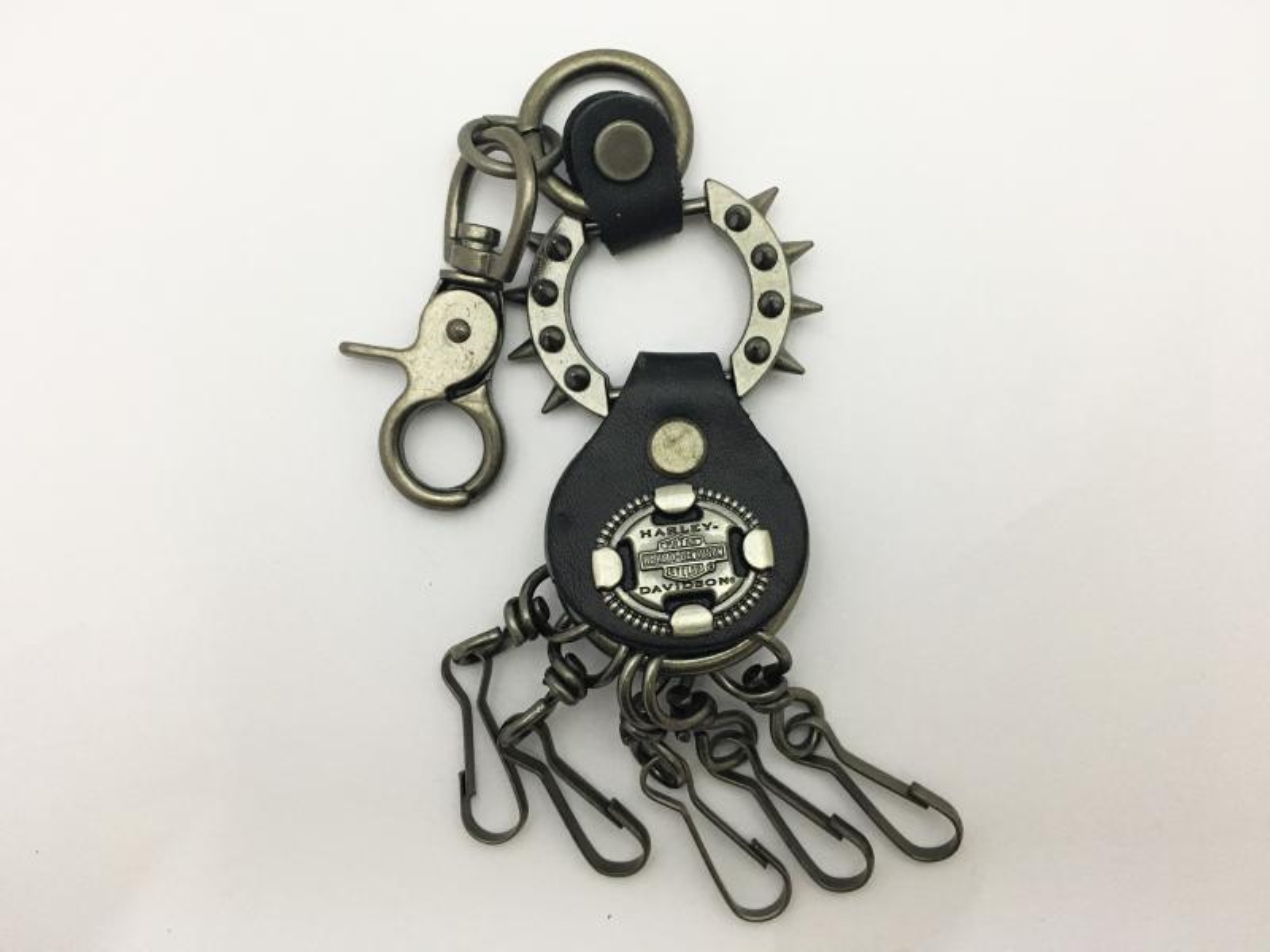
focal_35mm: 29
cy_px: 476
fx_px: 1064
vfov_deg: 48.2
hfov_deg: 61.7
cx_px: 635
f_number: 2.2
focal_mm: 4.15
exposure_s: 1/30
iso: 160
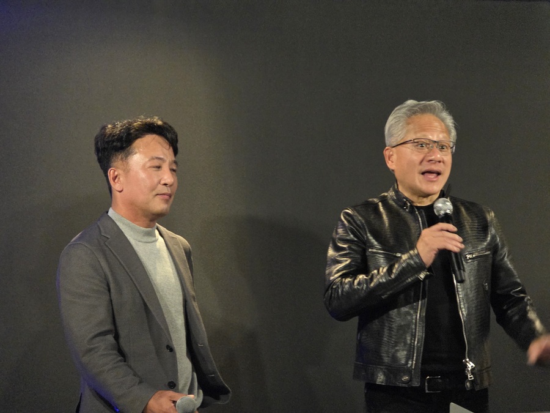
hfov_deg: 17.1
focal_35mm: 115
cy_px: 206
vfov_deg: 12.9
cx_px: 275
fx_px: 1827
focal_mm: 18.6
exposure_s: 1/30
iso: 2000
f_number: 3.4
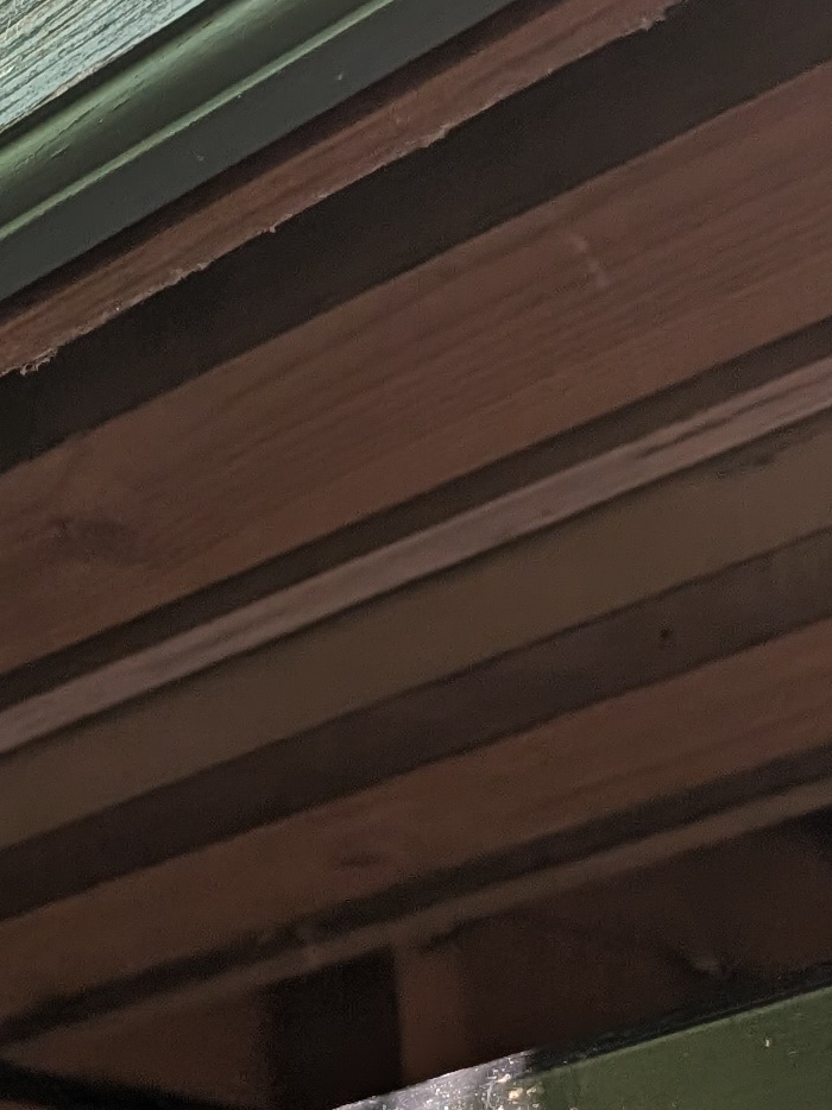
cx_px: -96
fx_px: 3366
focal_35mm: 105
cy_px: 529
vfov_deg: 18.7
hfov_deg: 13.8
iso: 22
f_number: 1.68
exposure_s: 1/211
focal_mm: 6.9
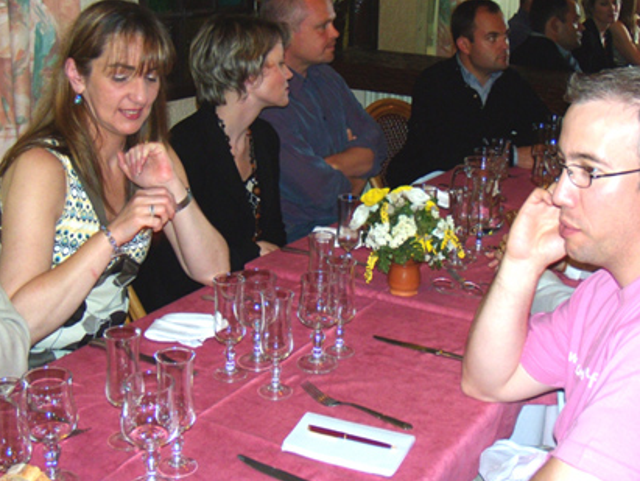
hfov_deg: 39.6
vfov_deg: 30.3
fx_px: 888
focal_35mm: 48
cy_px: 208
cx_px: 360
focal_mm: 7.5
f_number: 3.7
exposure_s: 1/30
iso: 200
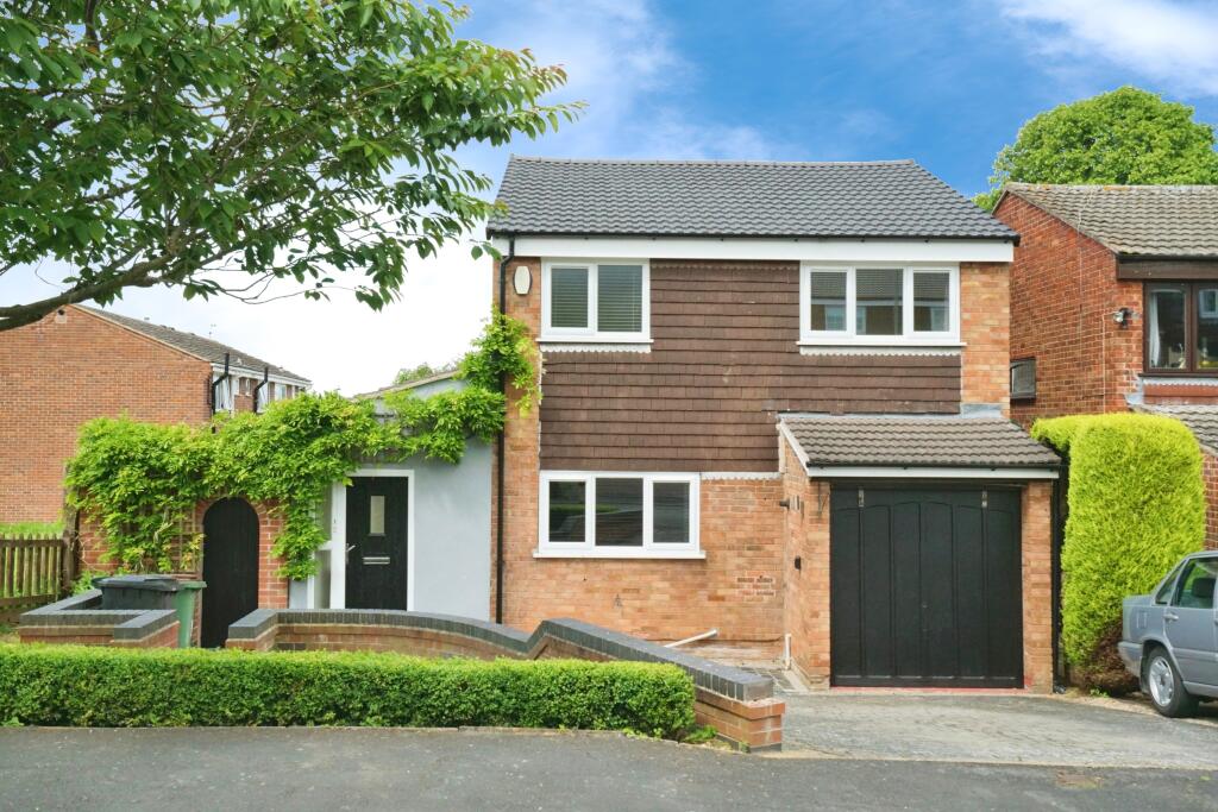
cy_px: 406
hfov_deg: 54.4
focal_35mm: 35
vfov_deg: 37.9
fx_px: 1184
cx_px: 609
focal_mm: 35
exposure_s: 1/1250
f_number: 10
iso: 2000
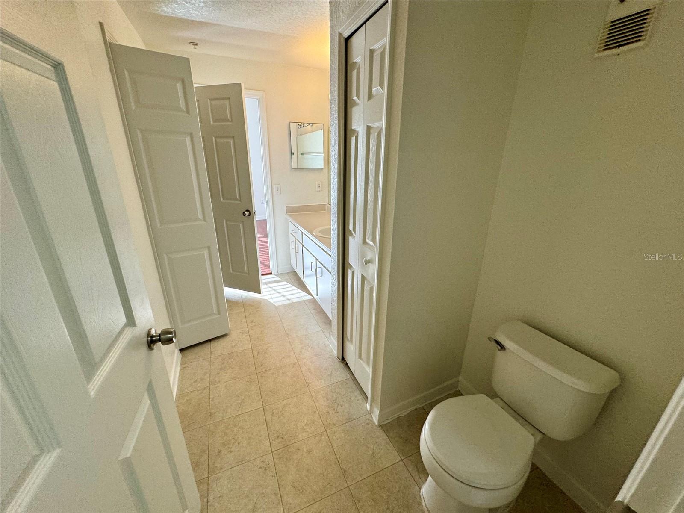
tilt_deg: -20.9
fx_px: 277
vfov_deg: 85.7
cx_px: 342
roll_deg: +1.4
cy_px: 256
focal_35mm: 14
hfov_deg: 102.1
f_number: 2.2
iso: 160
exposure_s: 1/120
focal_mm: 2.22
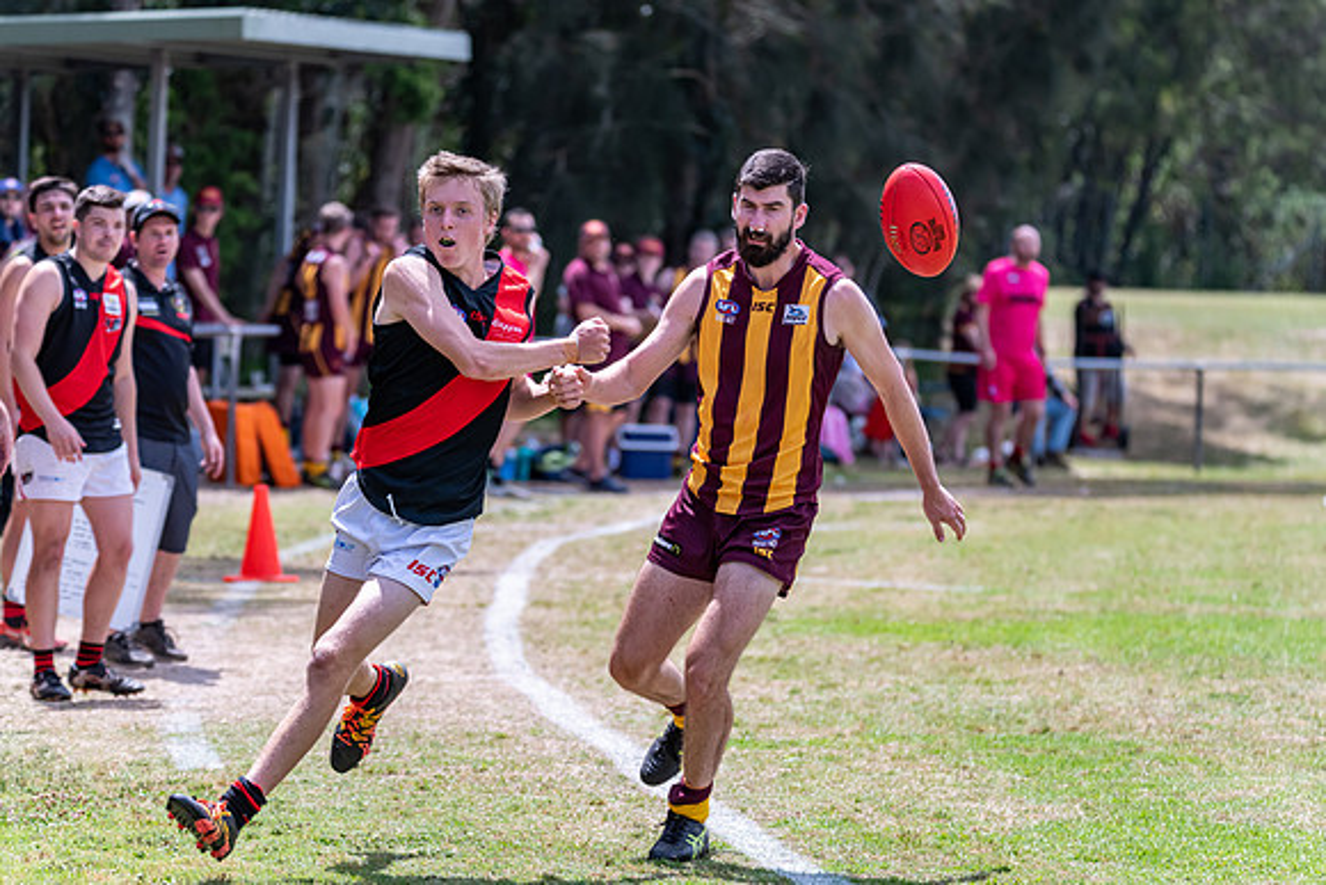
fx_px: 13441
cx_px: 691
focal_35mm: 365
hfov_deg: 5.6
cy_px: 424
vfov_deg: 3.8
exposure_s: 1/2500
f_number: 6.3
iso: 800
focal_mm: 350
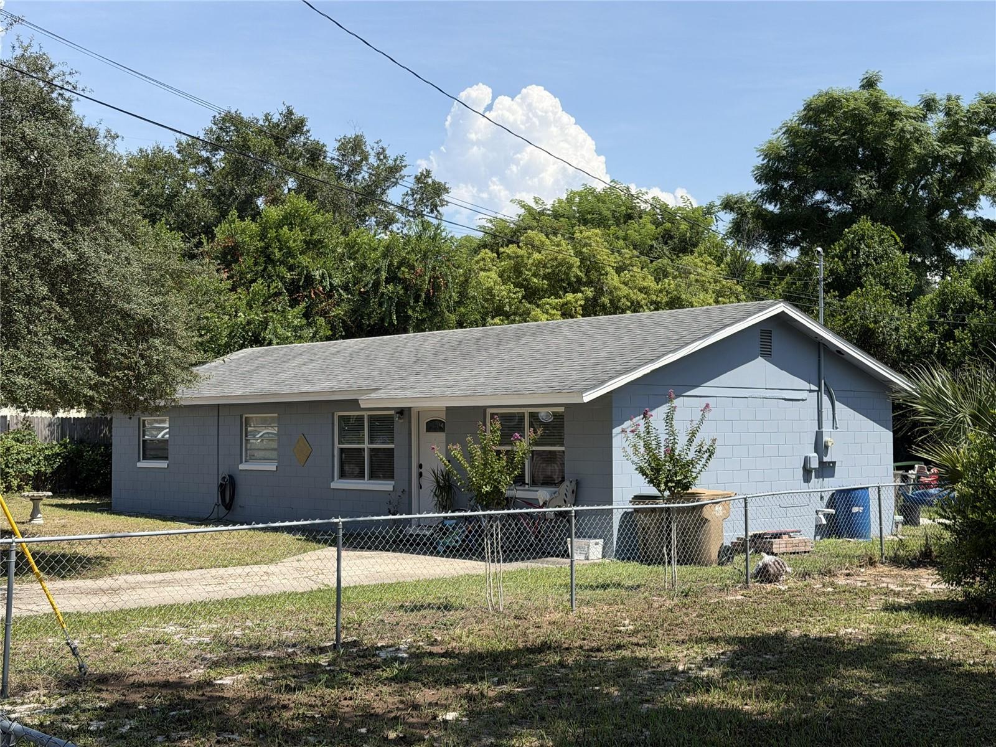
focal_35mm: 48
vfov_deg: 30.3
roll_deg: +0.1
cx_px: 498
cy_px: 374
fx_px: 1381
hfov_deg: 39.7
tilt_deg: +2.0
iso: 64
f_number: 1.78
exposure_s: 1/3378
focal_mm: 6.76
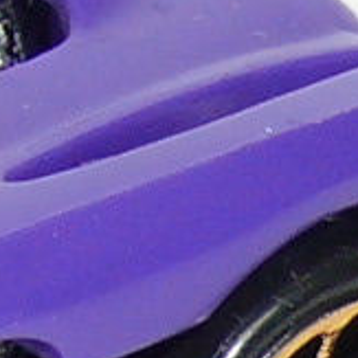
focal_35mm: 894
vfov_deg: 2.0
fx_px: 10460
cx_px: -685
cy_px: 369
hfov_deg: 1.9
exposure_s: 1/30
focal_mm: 13.5
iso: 100
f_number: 4
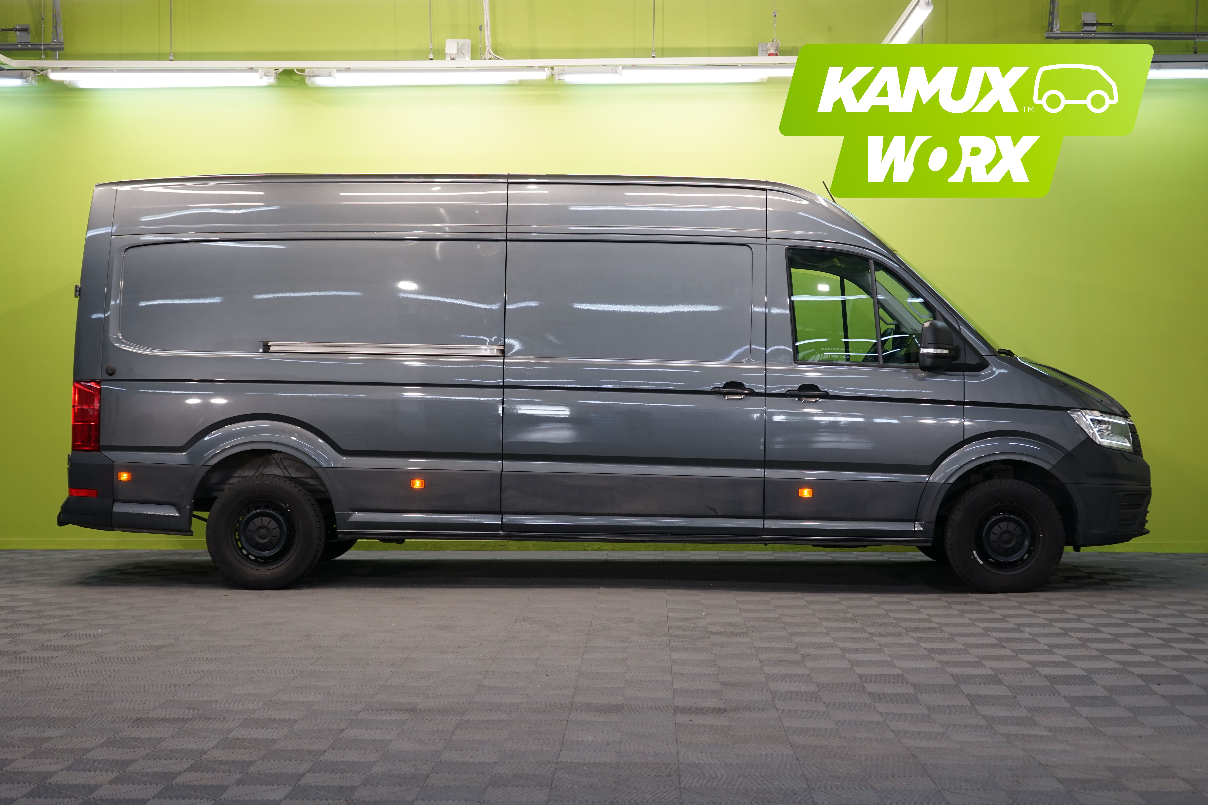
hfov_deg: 36.2
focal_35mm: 55
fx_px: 1845
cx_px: 604
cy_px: 402
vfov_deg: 24.6
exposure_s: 1/40
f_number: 5
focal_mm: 55
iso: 400
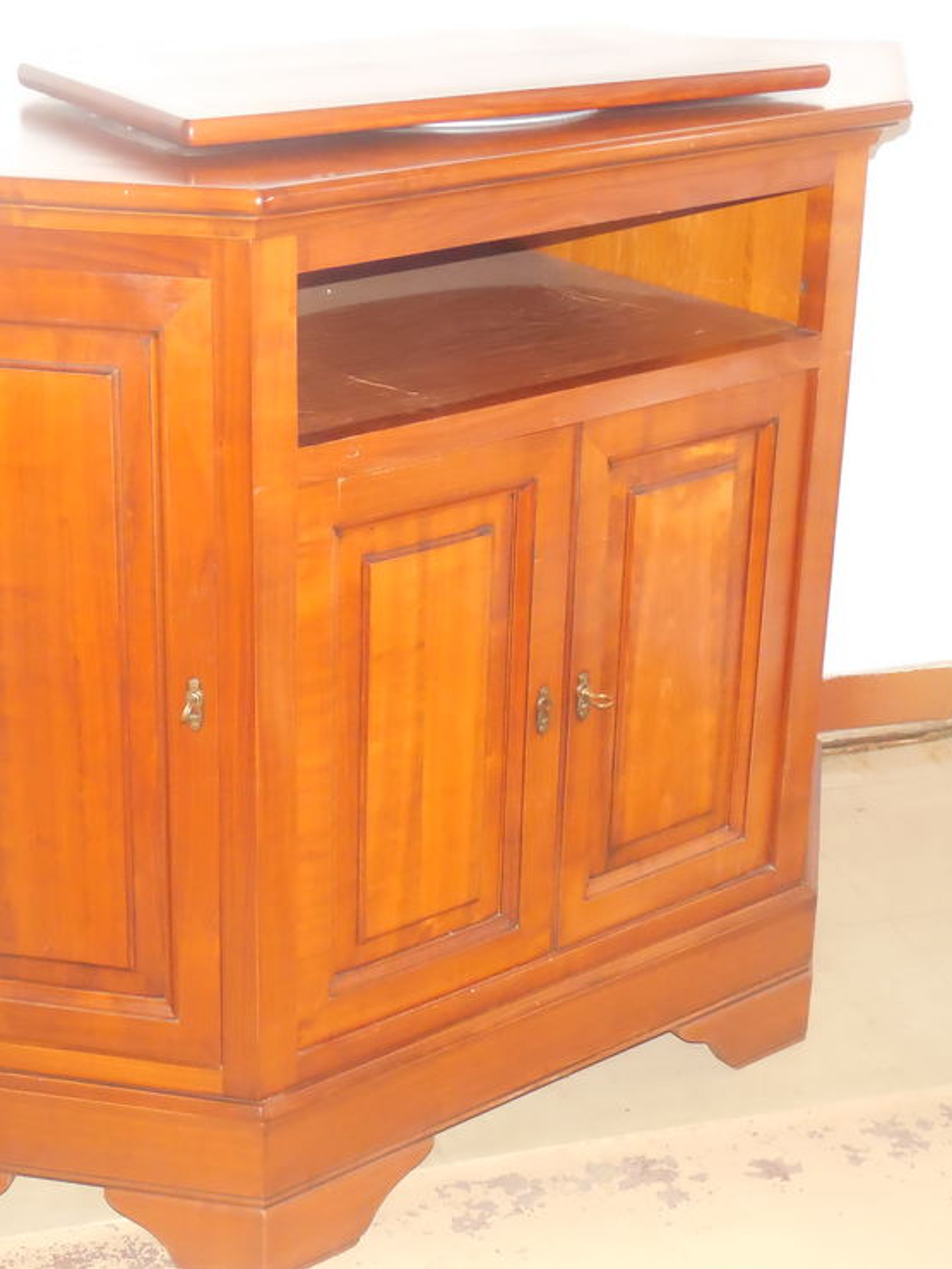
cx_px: 336
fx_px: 2126
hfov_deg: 25.1
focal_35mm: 58
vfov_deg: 33.2
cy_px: 630
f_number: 3.9
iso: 1250
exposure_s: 1/60
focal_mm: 7.8
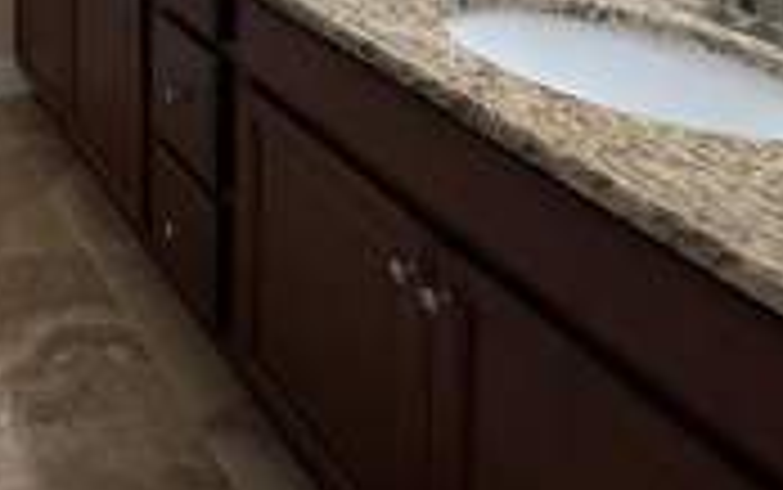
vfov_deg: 24.5
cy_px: -238
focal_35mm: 41
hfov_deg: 36.1
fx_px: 875
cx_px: -180
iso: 200
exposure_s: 1/120
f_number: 2.2
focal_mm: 2.22
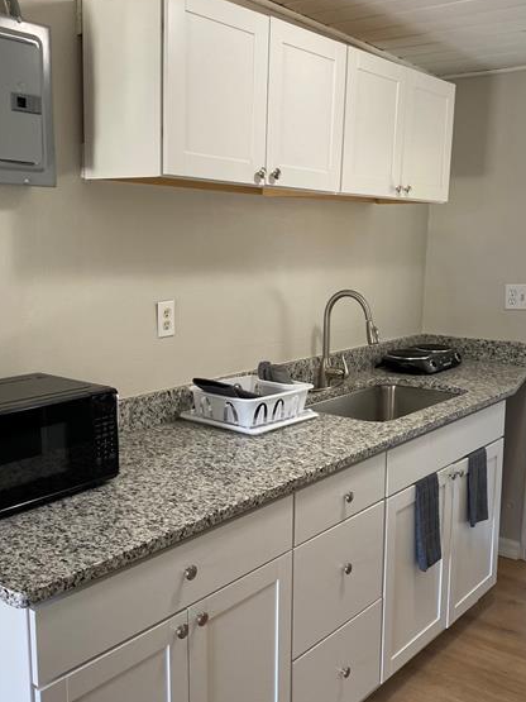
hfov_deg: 39.6
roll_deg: -0.9
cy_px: 367
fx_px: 730
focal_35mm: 36
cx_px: 254
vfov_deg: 51.3
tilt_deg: -8.6
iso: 125
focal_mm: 4.25
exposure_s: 1/103
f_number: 1.8
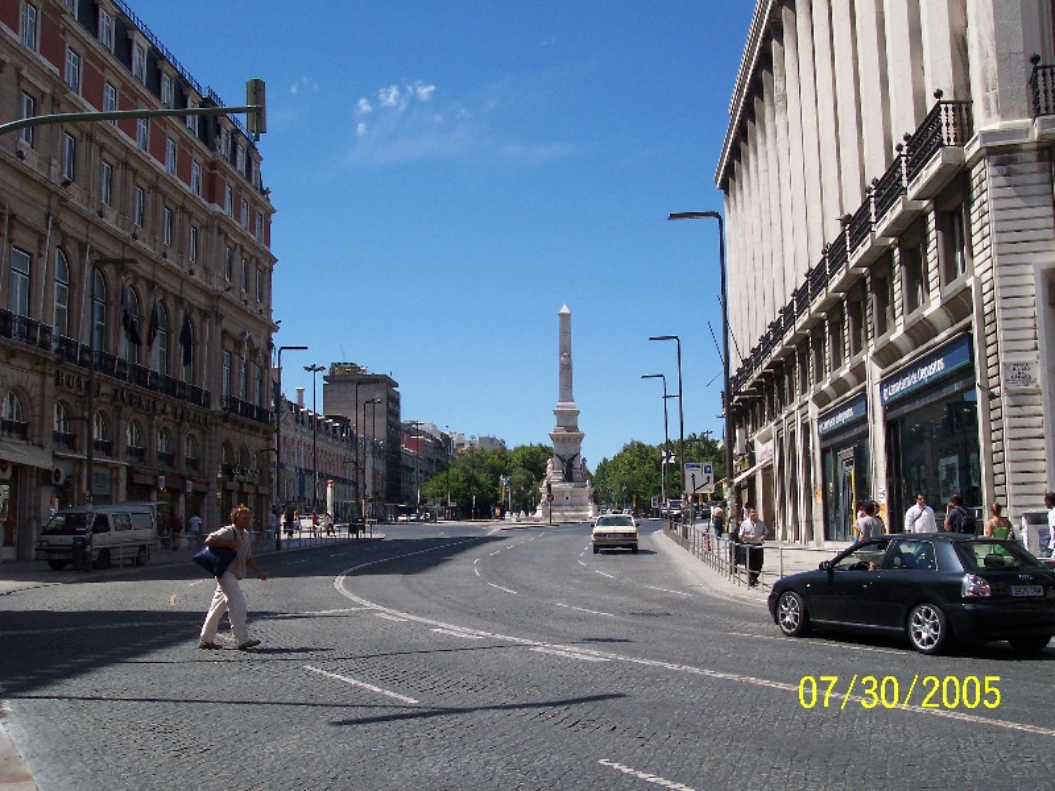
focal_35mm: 38
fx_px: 1158
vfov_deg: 37.7
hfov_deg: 49.0
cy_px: 396
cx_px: 528
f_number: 4.8
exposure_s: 1/1000
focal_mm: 8
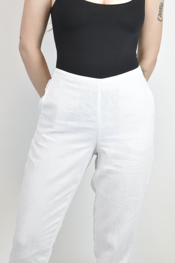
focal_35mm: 75
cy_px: 132
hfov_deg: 18.2
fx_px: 547
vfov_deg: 27.0
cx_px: 88
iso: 1600
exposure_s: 1/25
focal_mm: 50
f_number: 18
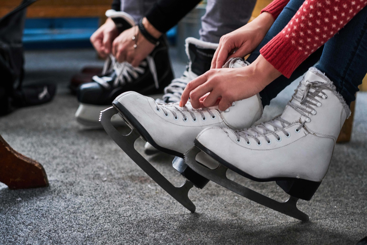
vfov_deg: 16.3
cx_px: 184
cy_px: 122
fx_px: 856
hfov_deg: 24.2
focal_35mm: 84
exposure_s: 1/60
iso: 1000
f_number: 2.8
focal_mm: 56
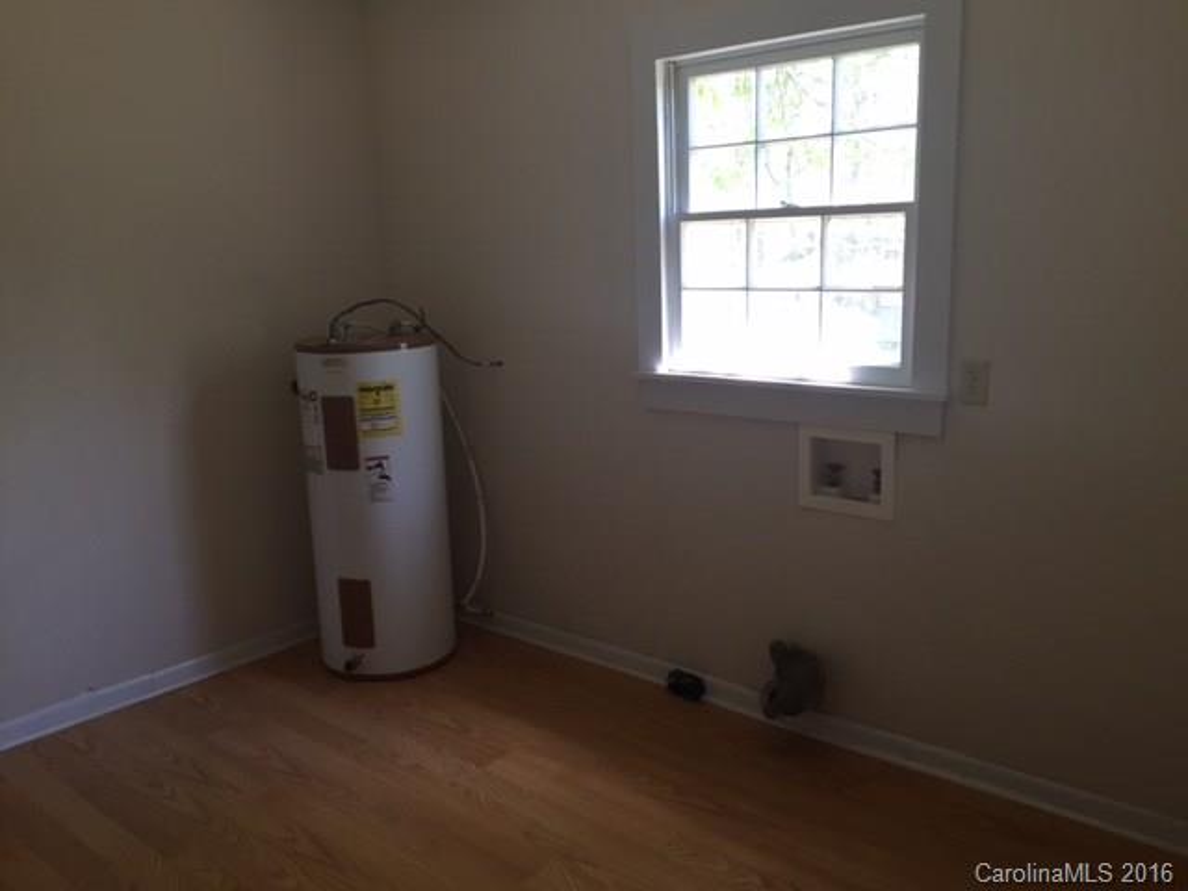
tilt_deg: -12.4
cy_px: 446
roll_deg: +1.4
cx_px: 594
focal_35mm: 29
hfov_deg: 61.7
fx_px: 995
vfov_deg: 48.2
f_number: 2.2
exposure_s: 1/60
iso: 32
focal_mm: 4.15
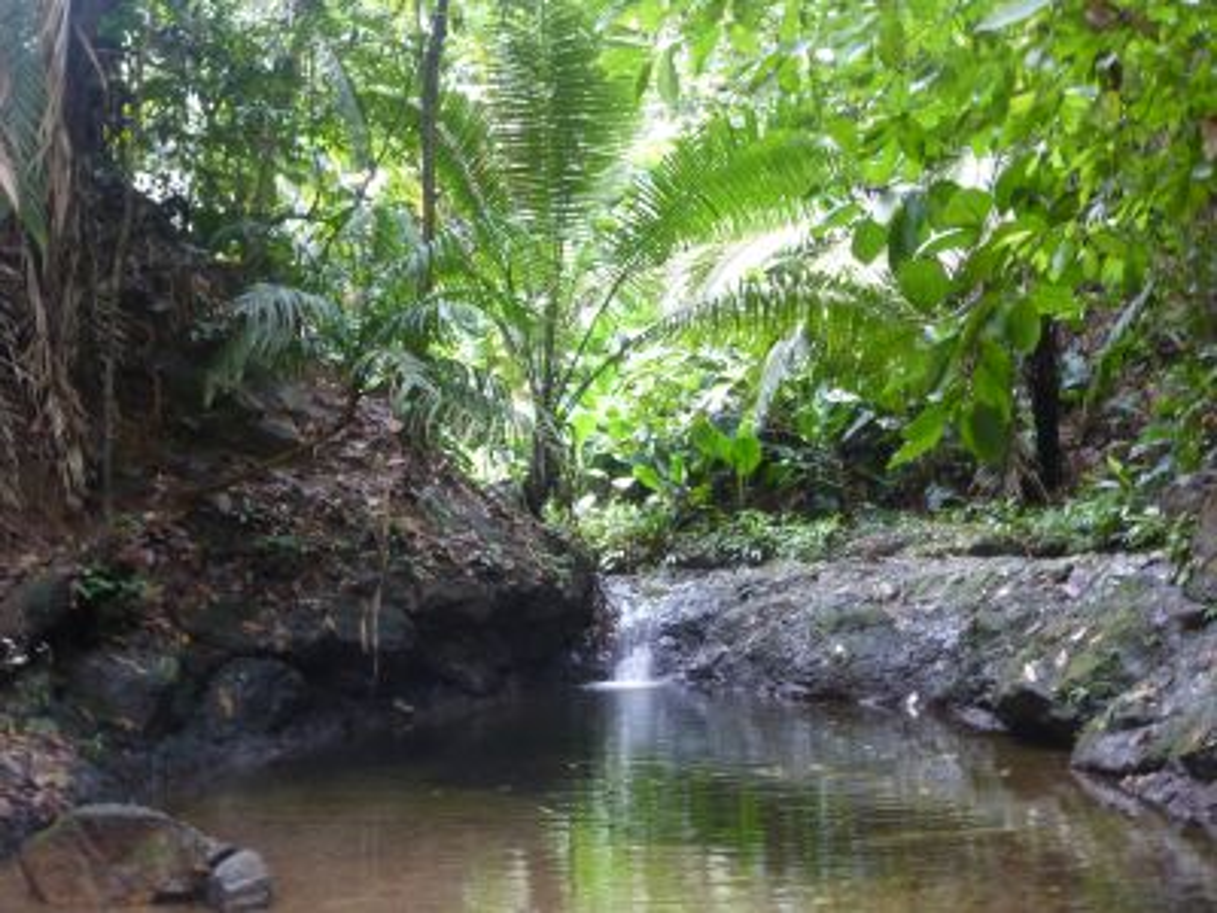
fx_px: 1582
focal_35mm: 45
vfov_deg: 32.2
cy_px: 456
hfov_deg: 42.1
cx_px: 608
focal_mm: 8
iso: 400
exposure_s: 1/10
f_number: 4
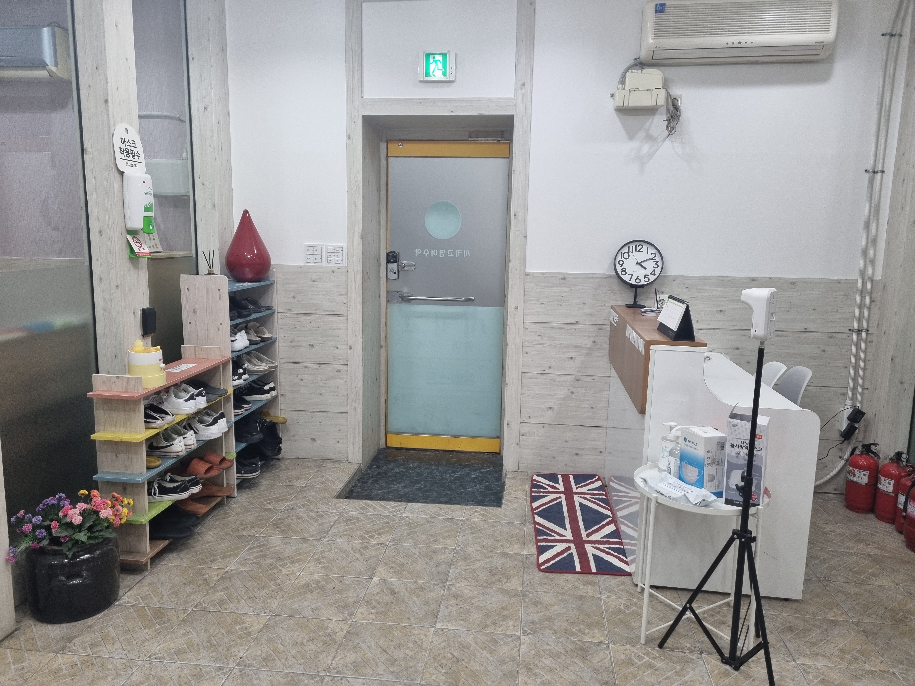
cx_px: 458
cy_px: 343
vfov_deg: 53.1
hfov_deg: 67.3
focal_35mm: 26
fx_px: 687
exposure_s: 1/120
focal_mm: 5.4
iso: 250
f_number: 1.8
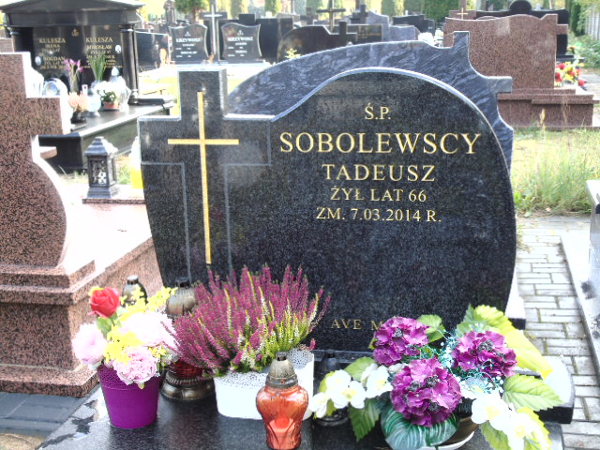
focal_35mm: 46
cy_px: 225
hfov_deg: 41.2
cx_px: 300
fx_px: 797
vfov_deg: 31.5
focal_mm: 8.2
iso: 80
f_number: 4.1
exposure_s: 1/40
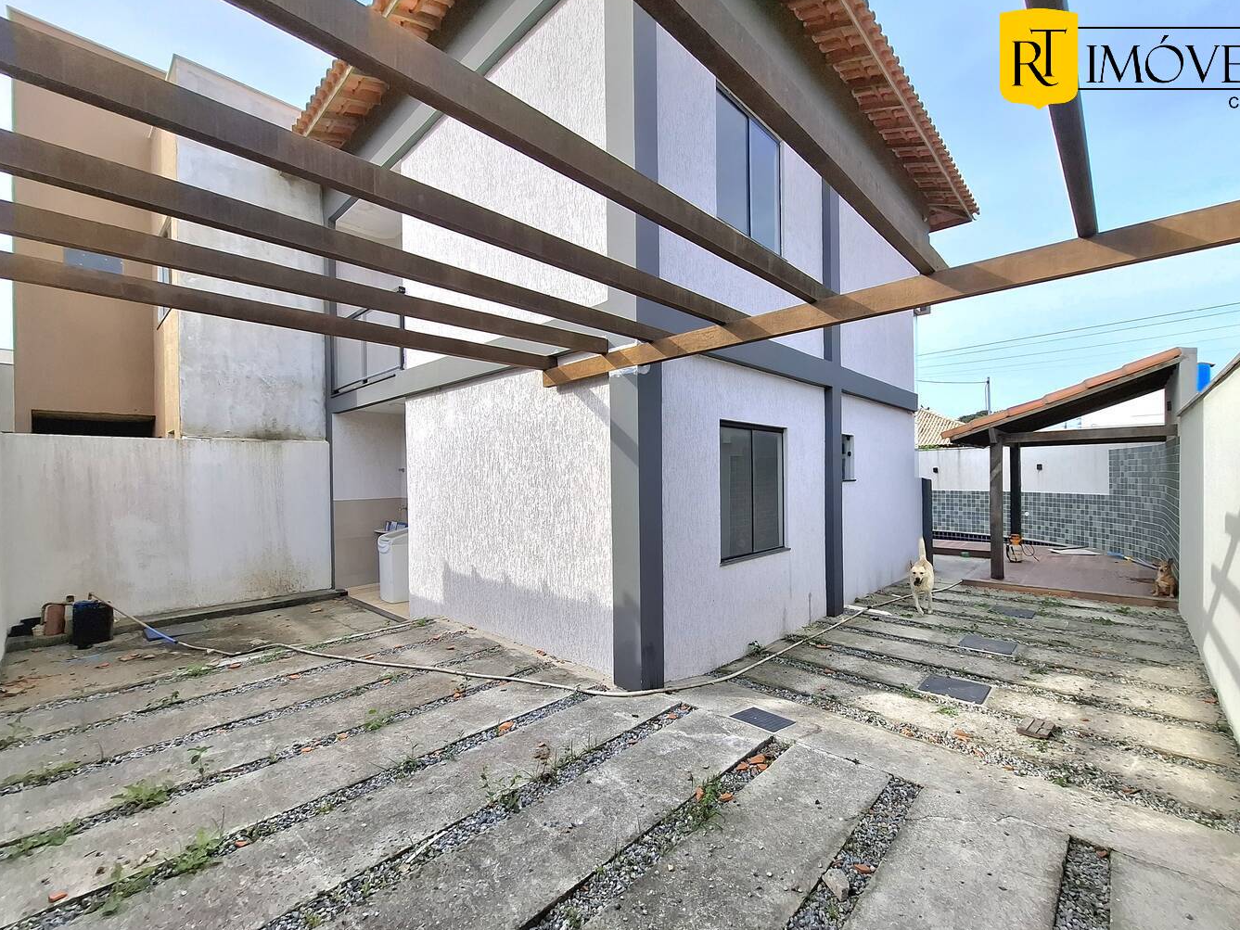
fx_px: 502
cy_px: 478
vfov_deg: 85.7
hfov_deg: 102.0
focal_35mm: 14
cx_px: 647
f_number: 2.2
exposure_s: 1/667
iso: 40
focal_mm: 1.74
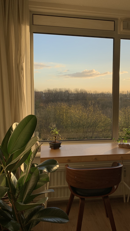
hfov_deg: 30.6
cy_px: 116
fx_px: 233
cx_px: 100
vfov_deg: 52.8
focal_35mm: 38
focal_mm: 4.25
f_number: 1.8
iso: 25
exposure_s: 1/911
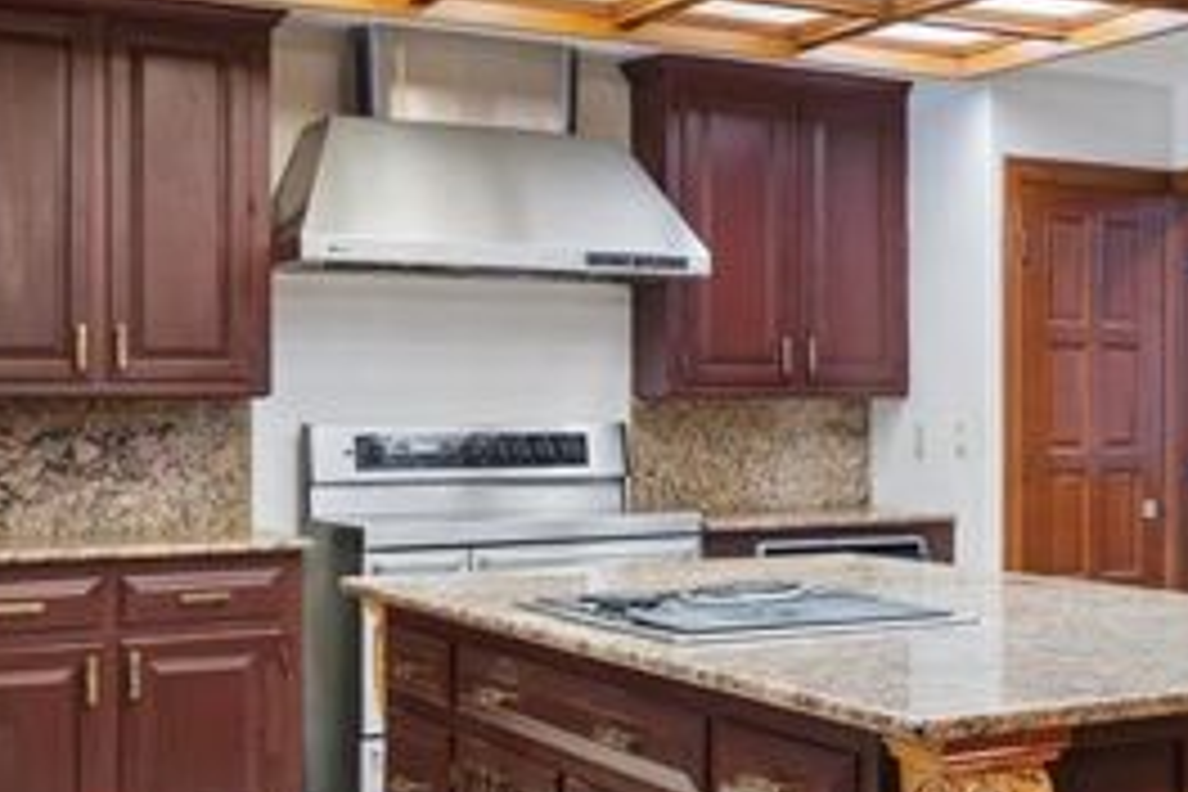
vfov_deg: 23.6
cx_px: 1168
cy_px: 403
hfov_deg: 32.3
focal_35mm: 57
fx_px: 1892
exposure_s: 1/1.25
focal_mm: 21.5
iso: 200
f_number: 9
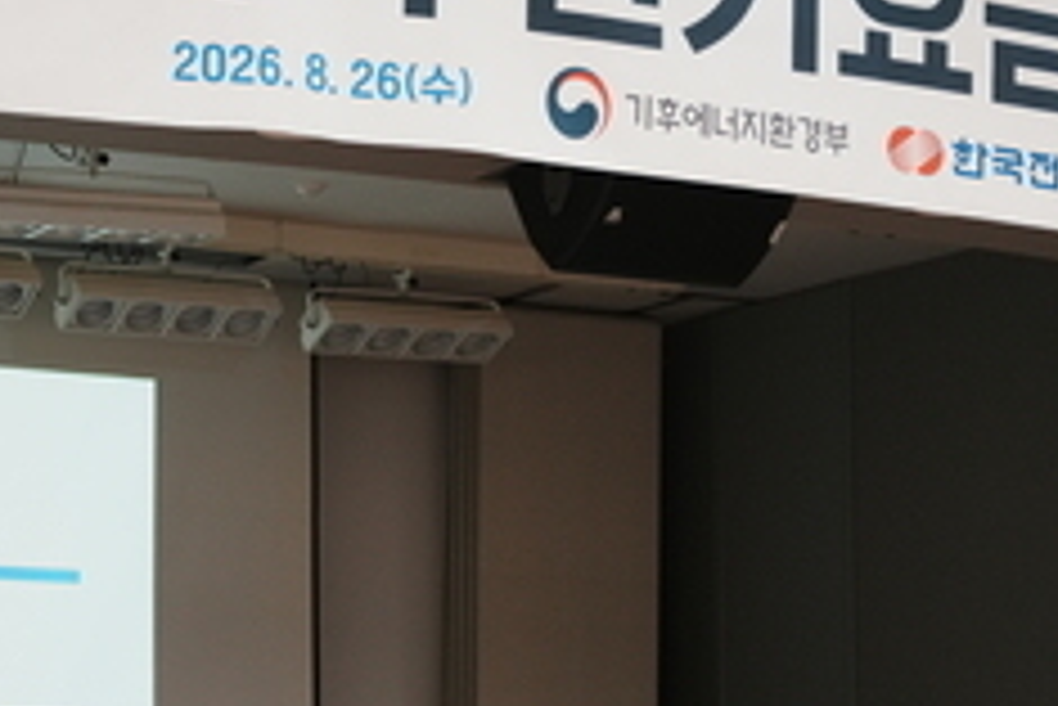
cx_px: 0
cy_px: 681
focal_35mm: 107
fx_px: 3146
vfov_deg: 12.7
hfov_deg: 18.6
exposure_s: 1/320
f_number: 2.8
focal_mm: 40
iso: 800
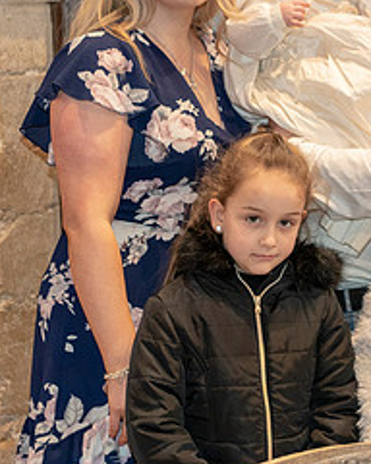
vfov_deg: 15.3
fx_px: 1716
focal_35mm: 125
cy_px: 100
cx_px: 396
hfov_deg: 12.2
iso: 3200
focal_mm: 55
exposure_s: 1/160
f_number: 4
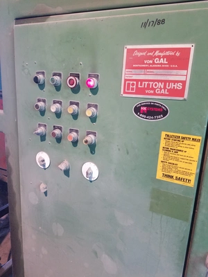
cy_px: 138
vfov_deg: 67.3
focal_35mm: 26
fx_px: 208
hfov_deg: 53.1
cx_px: 104
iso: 200
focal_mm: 4.2
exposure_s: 1/17
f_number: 1.7
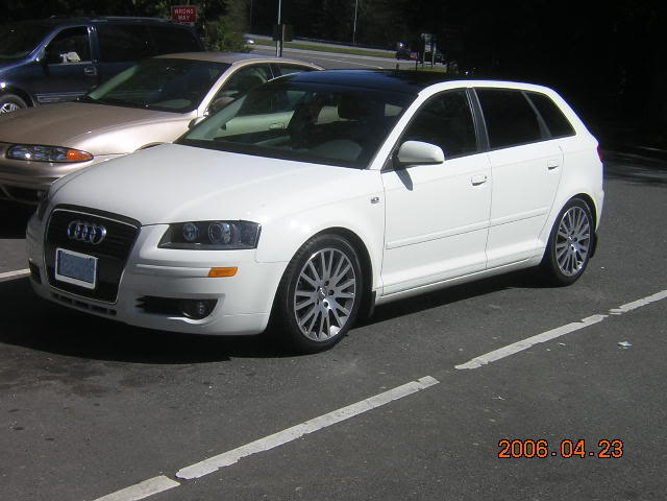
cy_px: 250
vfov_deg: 25.2
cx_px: 334
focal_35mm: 58
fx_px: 1118
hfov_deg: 33.2
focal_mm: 7.6
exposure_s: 1/414
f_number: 6.6
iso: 100
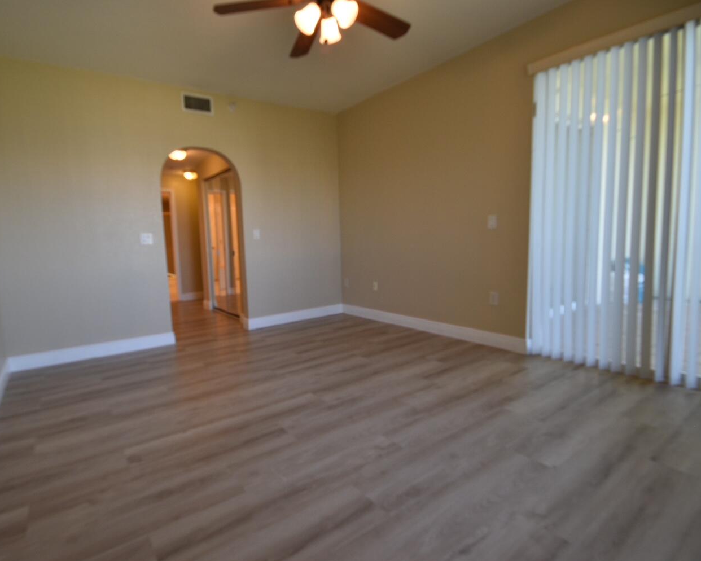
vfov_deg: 77.0
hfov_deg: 88.8
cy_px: 282
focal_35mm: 17
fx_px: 353
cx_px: 291
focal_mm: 10
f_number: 7.1
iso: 320
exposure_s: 1/25
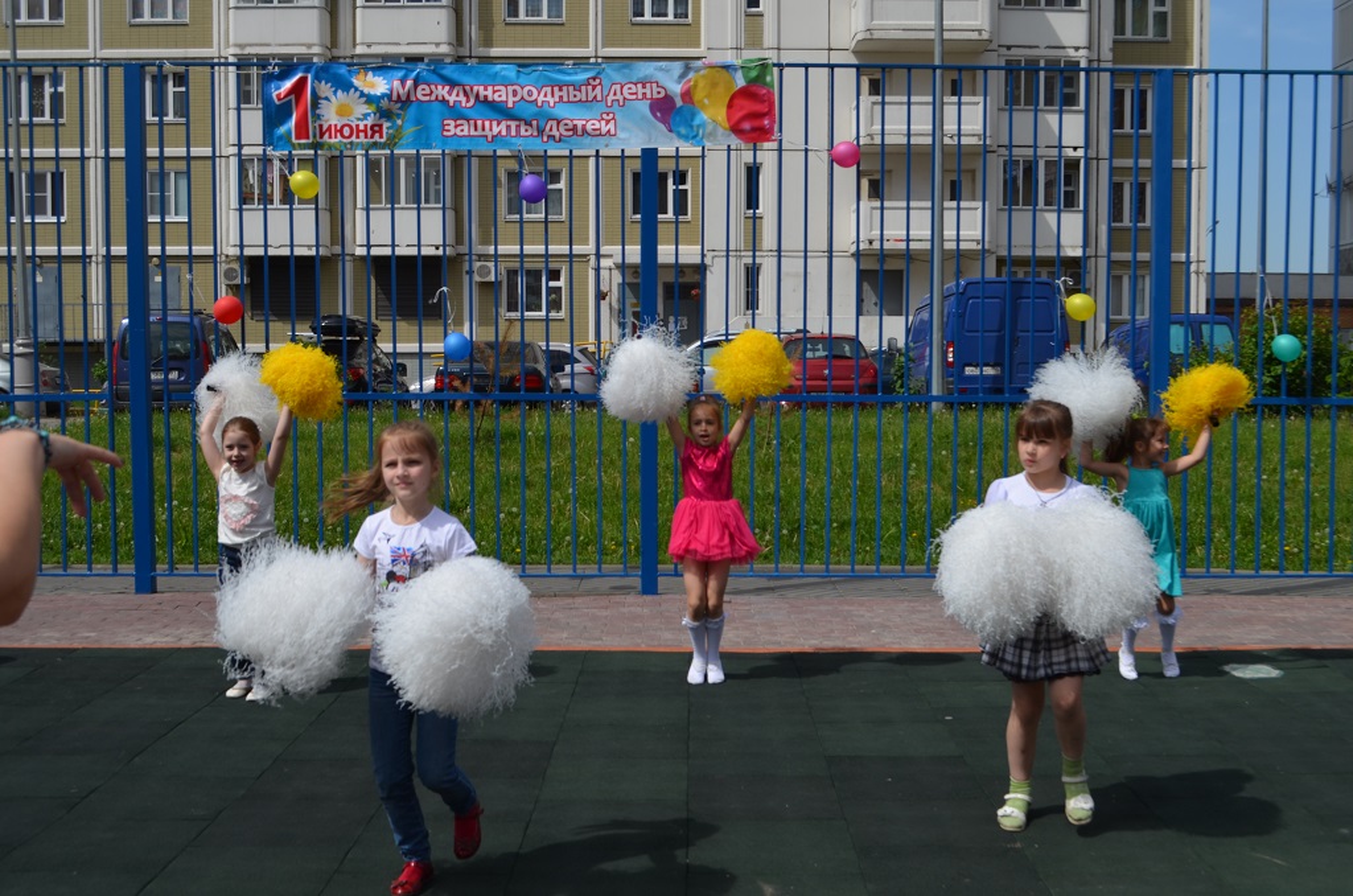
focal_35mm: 39
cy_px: 448
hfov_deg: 49.6
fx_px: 1463
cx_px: 676
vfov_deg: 34.1
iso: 100
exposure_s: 1/250
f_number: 8
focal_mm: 26
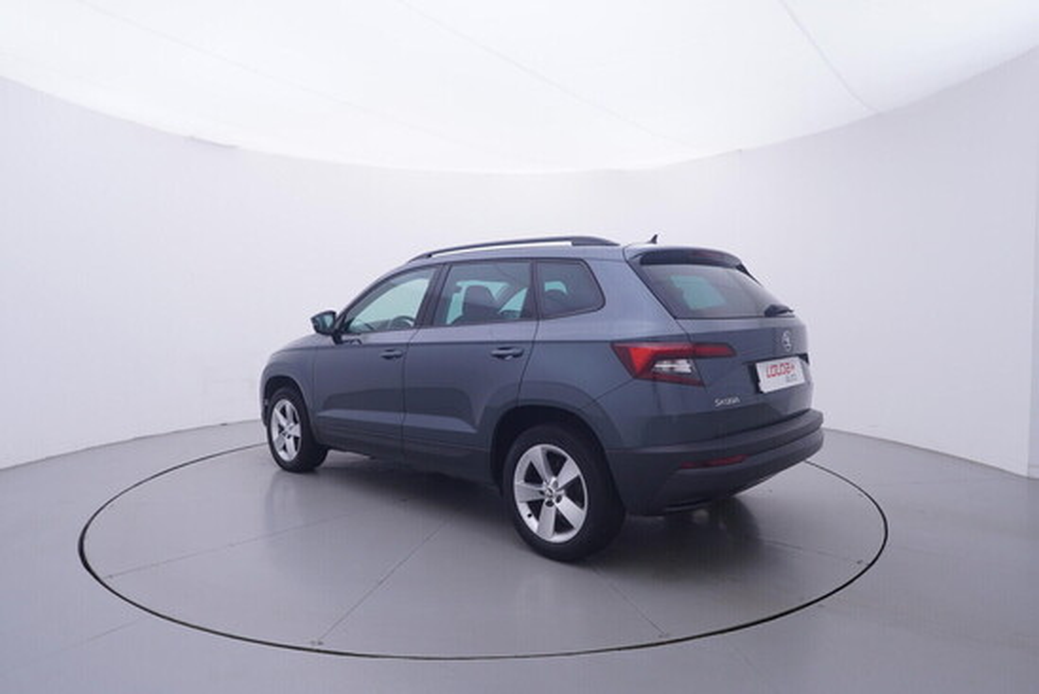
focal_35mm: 22
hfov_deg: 77.3
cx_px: 520
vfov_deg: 56.2
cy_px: 347
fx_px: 650
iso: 200
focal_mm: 15
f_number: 5
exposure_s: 1/80
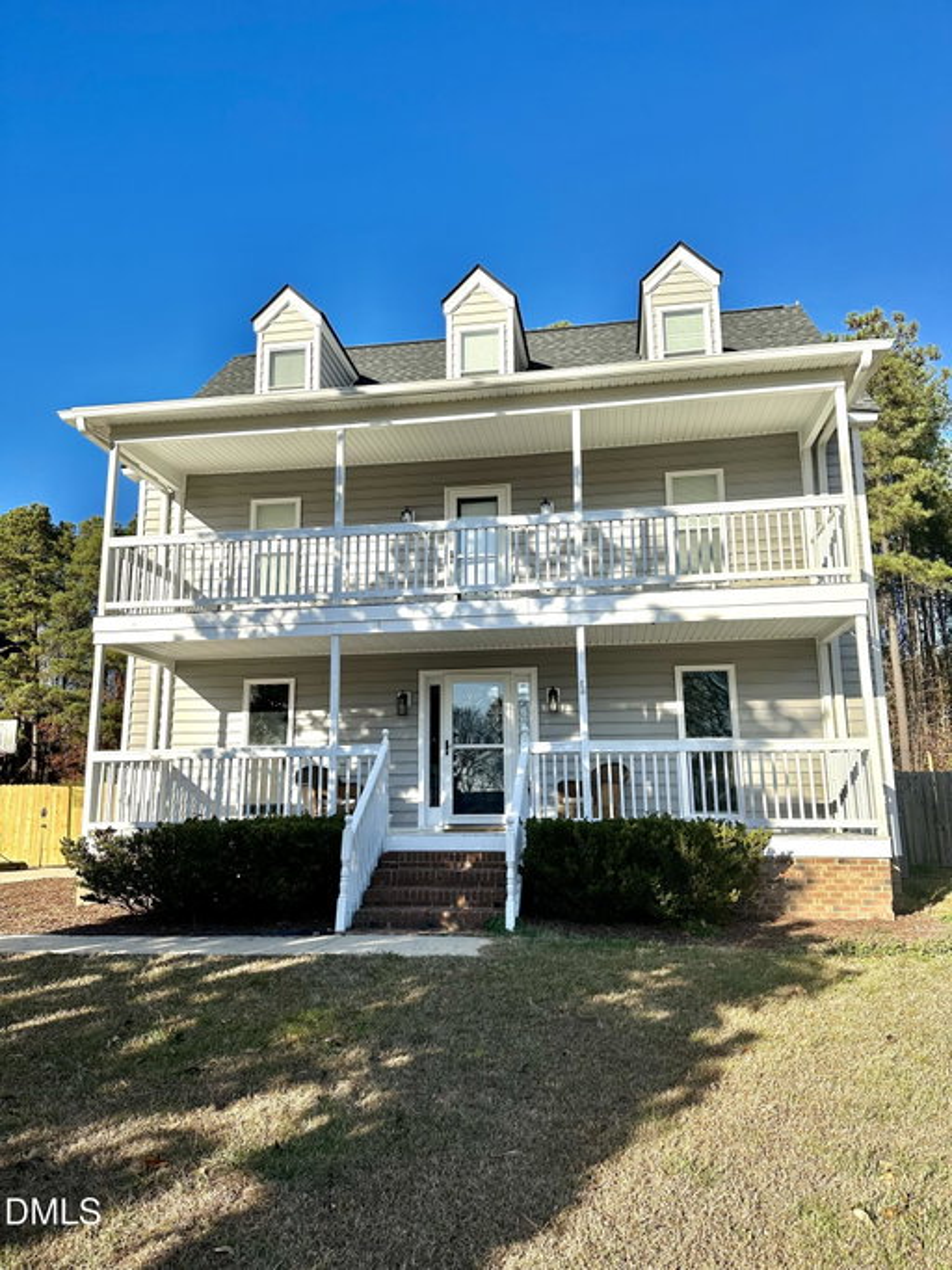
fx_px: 880
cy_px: 635
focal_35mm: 24
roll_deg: -0.4
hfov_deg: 56.8
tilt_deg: +11.2
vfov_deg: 71.6
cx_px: 476
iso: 80
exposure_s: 1/3472
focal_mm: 6.86
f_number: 1.78
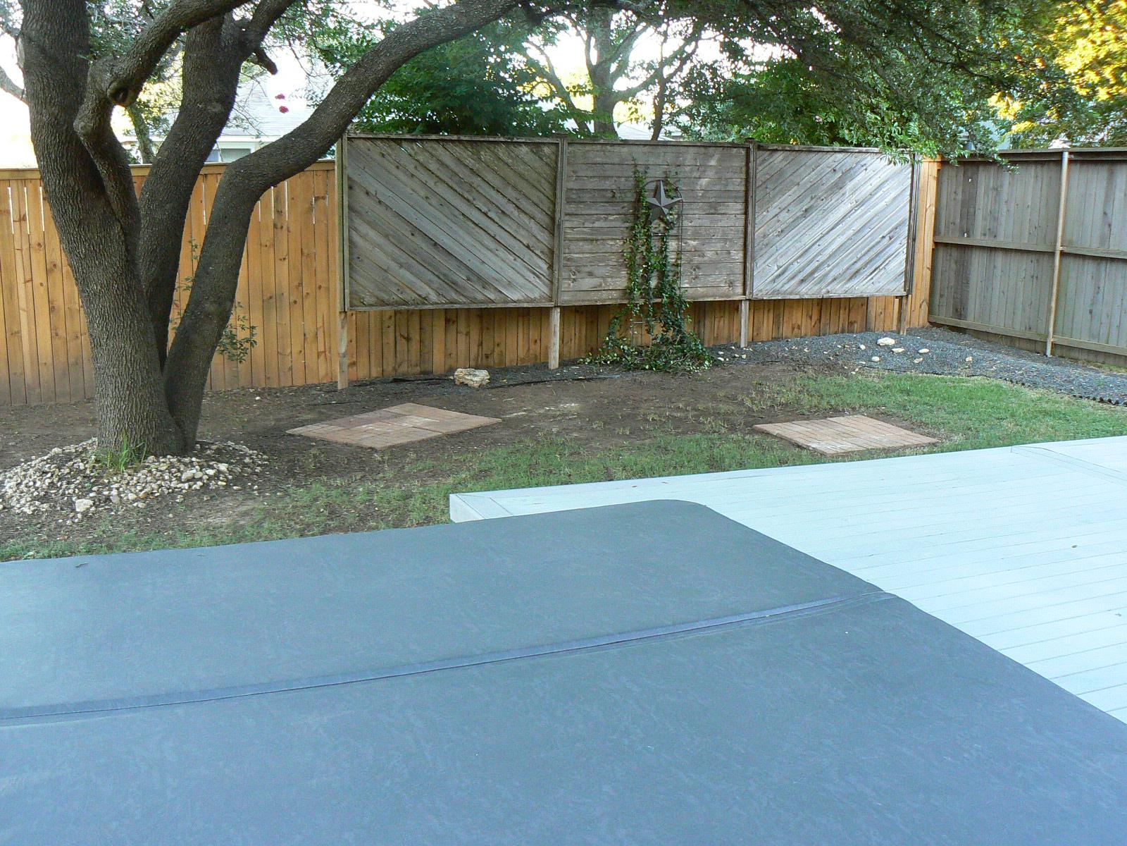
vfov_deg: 39.7
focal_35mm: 36
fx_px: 1172
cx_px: 564
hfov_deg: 51.4
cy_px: 423
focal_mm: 6
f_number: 3.6
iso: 200
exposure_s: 1/20
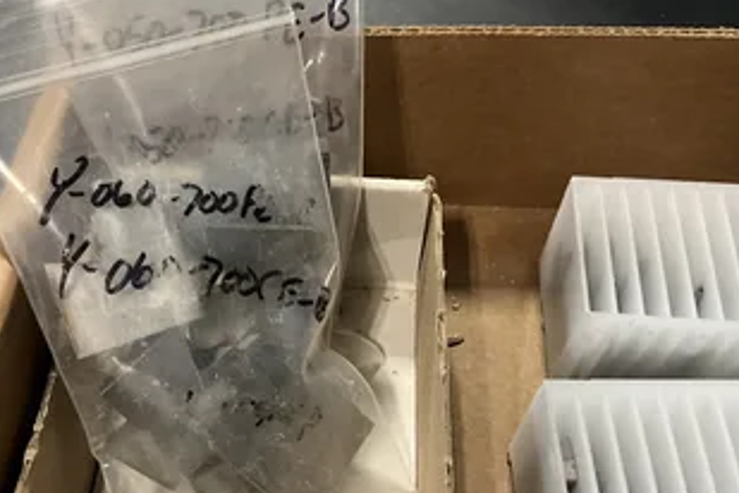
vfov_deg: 34.1
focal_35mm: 39
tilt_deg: -58.5
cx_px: 275
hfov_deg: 49.1
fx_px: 801
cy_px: 304
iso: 320
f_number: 1.8
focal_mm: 3
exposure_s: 1/40
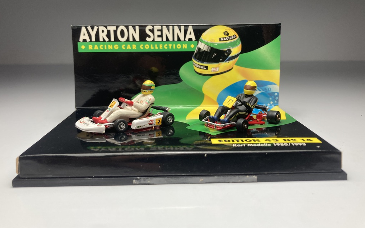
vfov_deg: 41.7
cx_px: 181
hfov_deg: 62.9
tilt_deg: -9.1
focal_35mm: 30
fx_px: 298
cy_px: 96
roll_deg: +0.4
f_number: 1.8
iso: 50
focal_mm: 3.99
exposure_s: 1/120
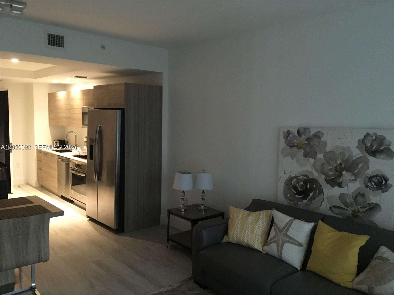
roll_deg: -1.1
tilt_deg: -4.2
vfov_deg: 48.2
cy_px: 148
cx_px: 197
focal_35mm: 29
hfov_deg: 61.7
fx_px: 330
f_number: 2.2
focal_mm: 4.15
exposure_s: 1/15
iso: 250
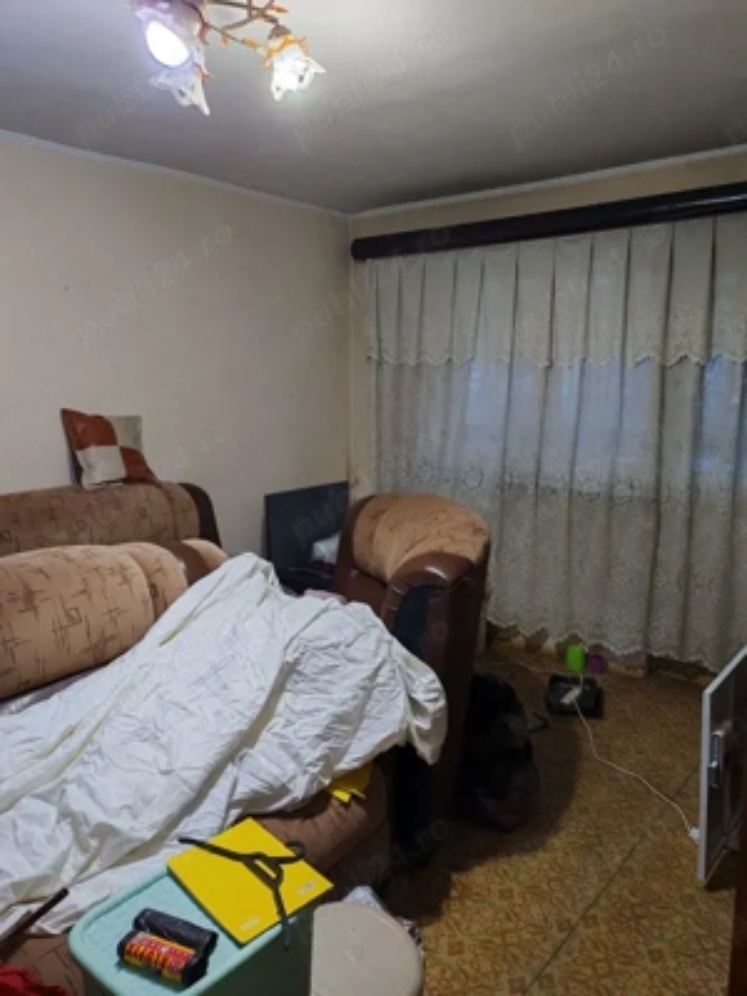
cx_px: 374
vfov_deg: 65.3
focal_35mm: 27
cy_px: 498
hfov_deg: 51.4
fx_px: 777
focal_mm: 5.52
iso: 500
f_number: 1.95
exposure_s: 1/50
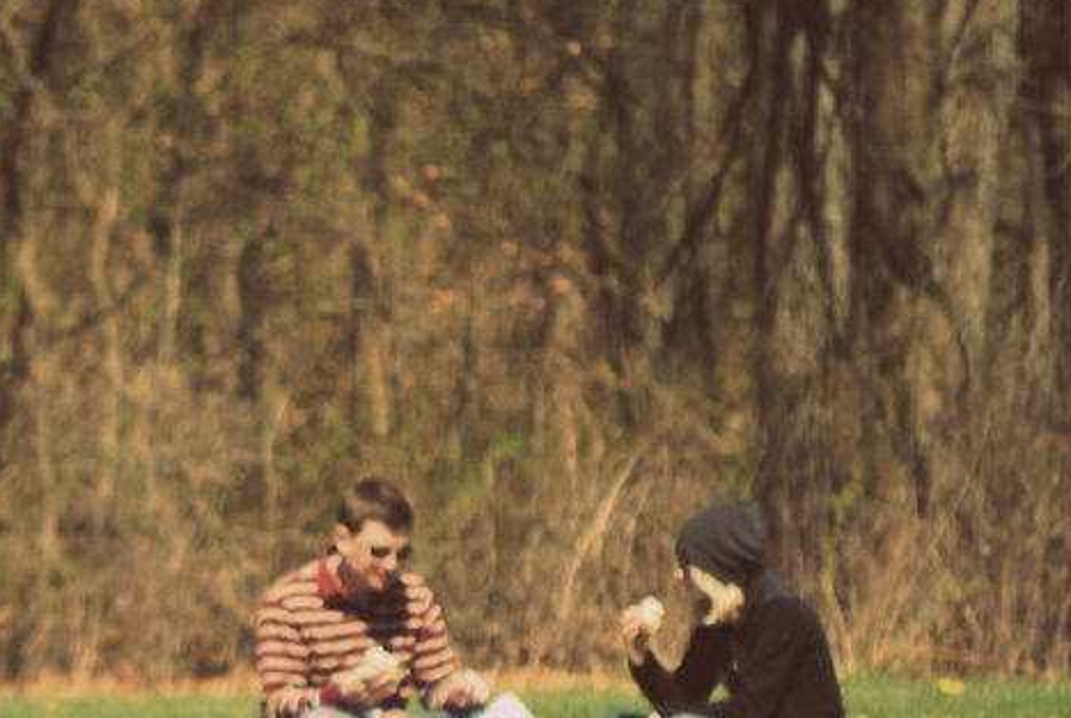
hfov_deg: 3.1
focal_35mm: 657
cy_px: 660
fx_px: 19576
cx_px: 191
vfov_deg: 2.1
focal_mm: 200
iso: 200
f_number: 5.6
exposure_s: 1/640
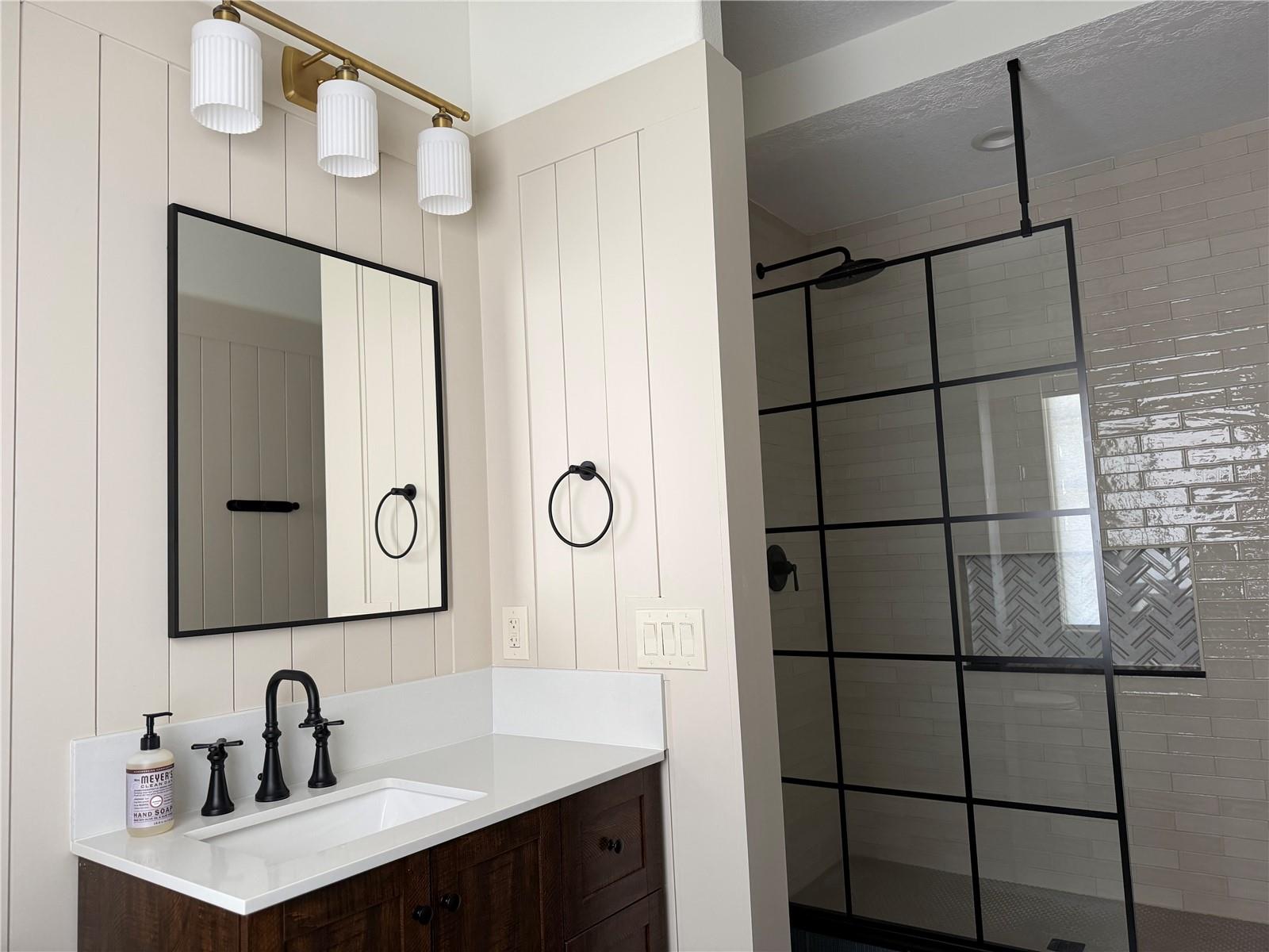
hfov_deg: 71.6
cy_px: 476
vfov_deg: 56.8
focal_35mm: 24
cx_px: 634
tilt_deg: +4.2
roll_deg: +2.4
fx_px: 880
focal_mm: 6.76
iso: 200
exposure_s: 1/121
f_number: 1.78
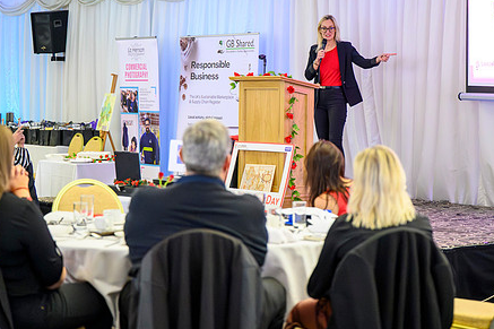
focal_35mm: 93
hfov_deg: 21.9
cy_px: 114
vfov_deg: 14.7
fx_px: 1276
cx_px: 294
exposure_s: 1/200
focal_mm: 70
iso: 12800
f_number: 2.8
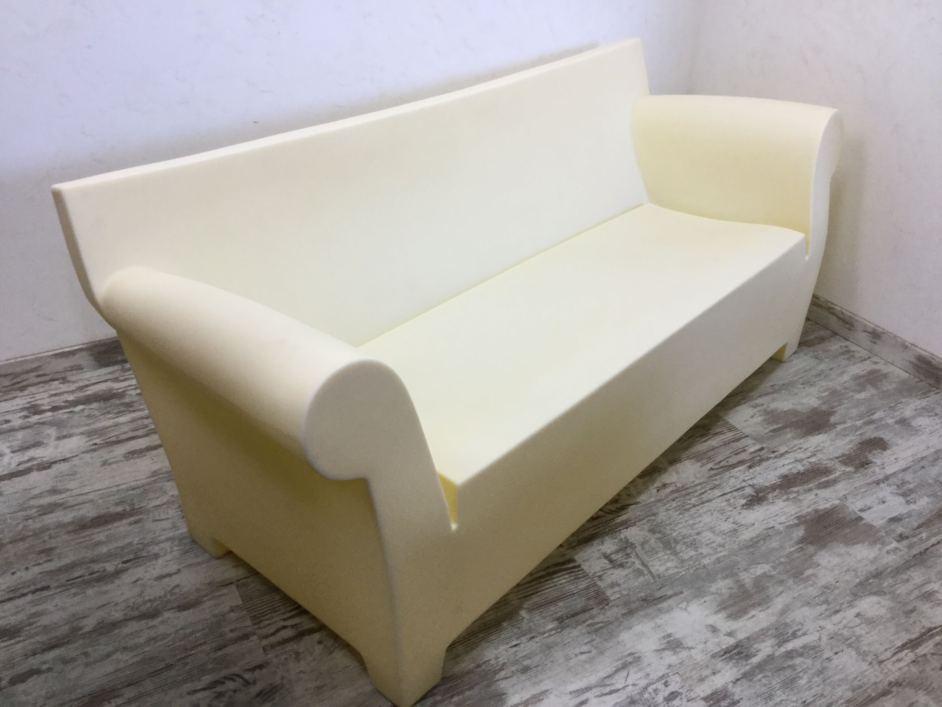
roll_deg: -0.9
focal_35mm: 31
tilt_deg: -31.9
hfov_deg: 58.4
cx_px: 471
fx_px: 844
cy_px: 354
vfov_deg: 45.4
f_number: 2.4
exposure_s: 1/33
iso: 50
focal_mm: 3.3
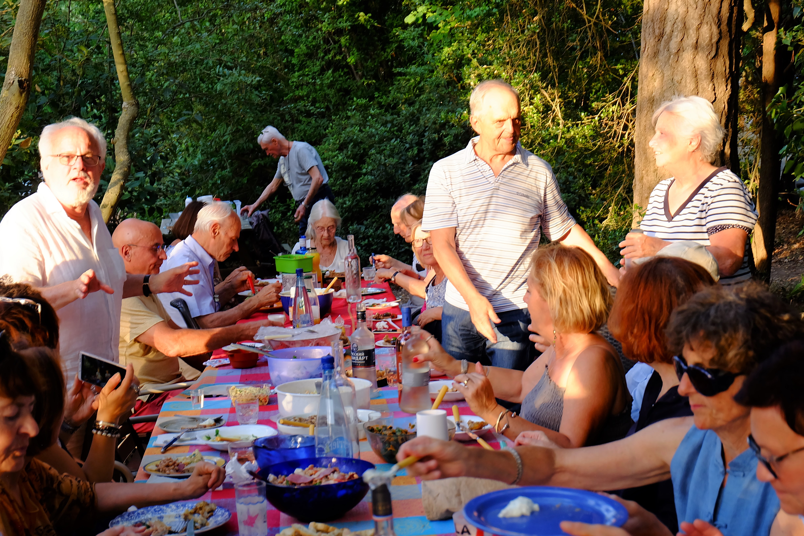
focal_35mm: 65
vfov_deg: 20.9
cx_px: 402
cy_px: 268
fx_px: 1452
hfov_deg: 31.0
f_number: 5.6
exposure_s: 1/80
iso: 400
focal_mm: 43.4
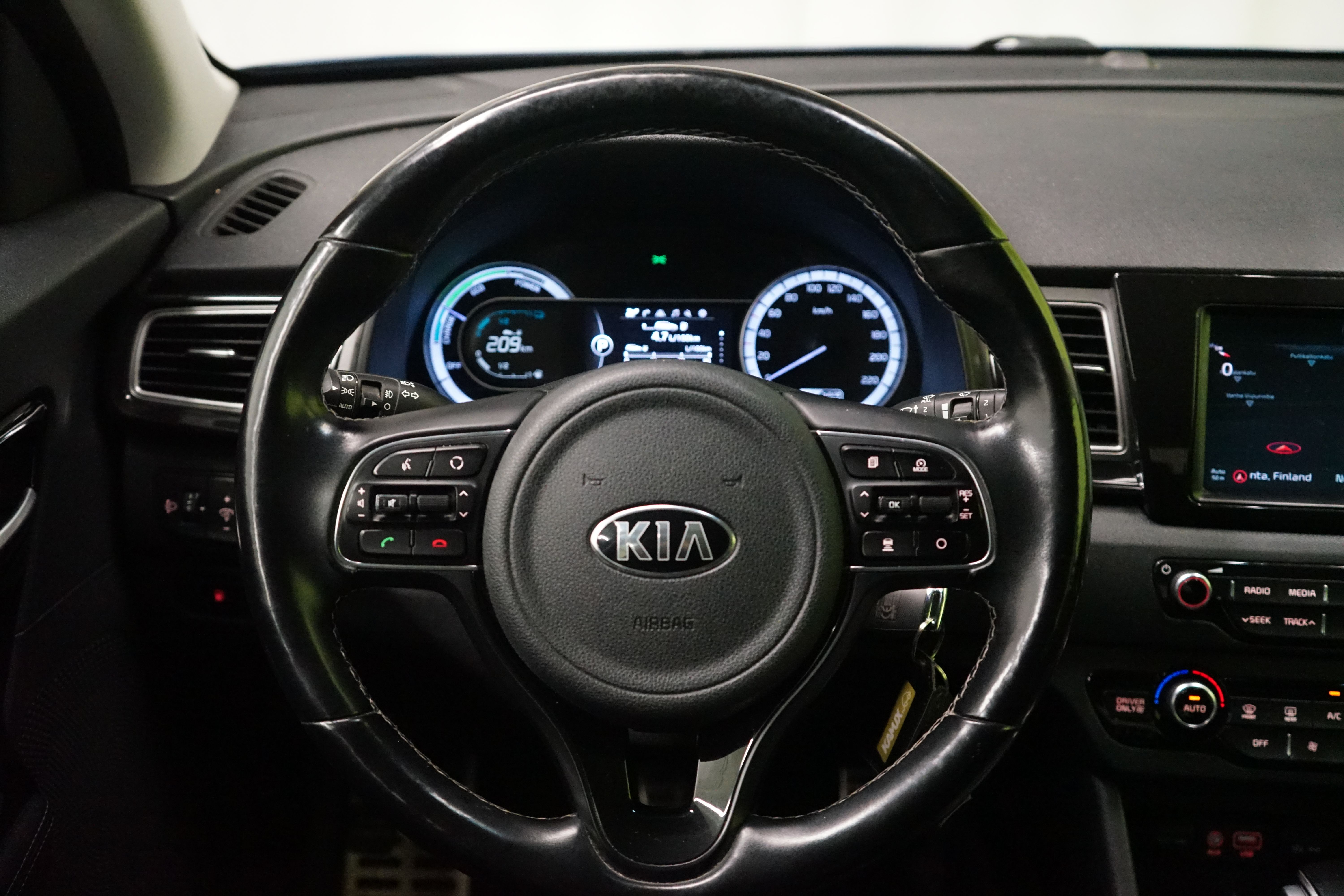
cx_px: 672
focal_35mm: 37
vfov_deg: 35.9
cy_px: 448
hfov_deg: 51.9
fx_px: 1381
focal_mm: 37
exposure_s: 1/50
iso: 6400
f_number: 4
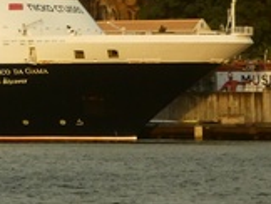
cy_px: -54
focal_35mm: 444
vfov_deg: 3.4
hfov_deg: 4.4
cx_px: -299
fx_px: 3481
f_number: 4.7
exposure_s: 1/80
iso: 250
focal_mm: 16
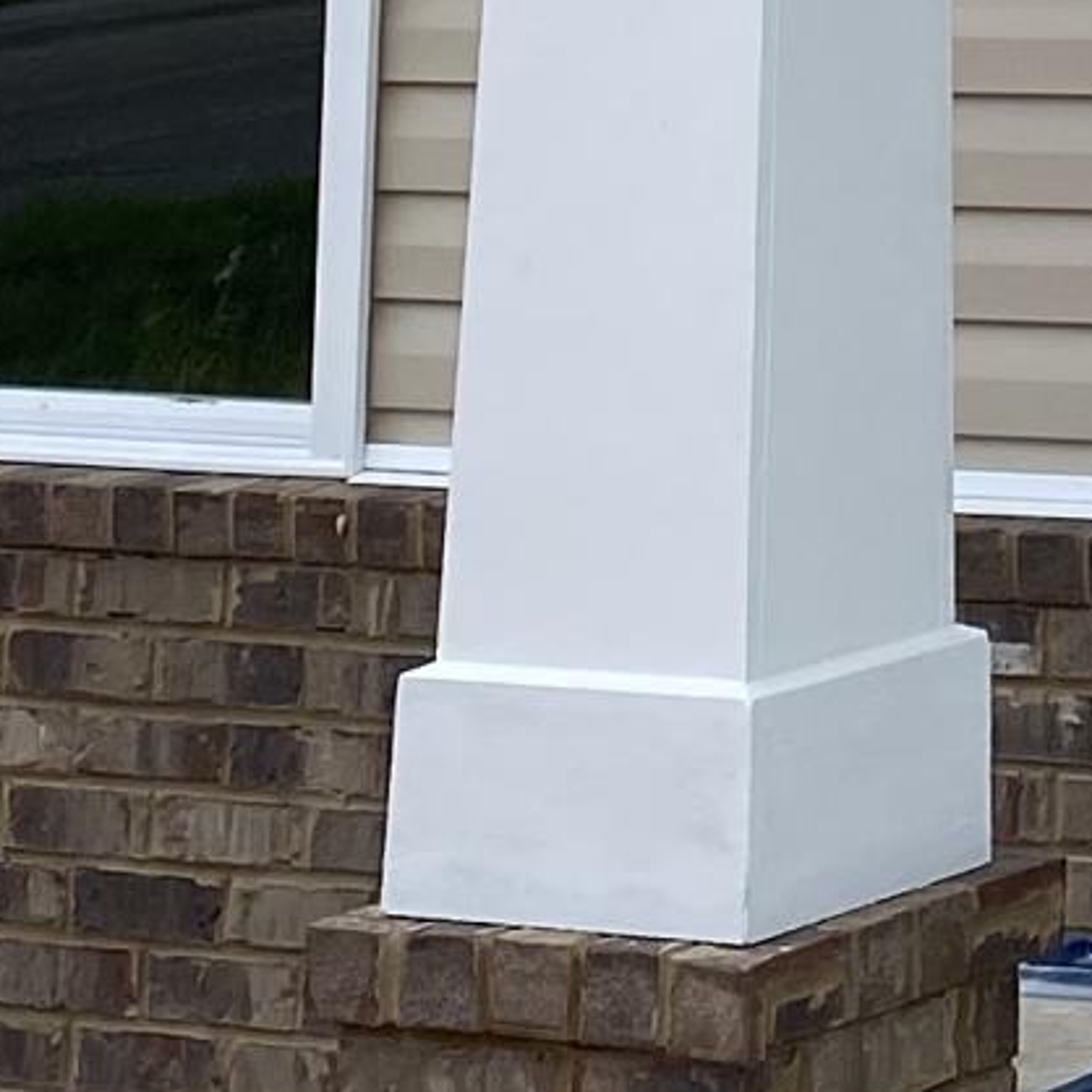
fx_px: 5889
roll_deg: -0.3
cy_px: -1121
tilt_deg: +7.0
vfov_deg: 9.8
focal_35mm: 165
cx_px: 2396
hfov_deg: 9.7
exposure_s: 1/2141
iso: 32
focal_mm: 4.25
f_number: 1.8
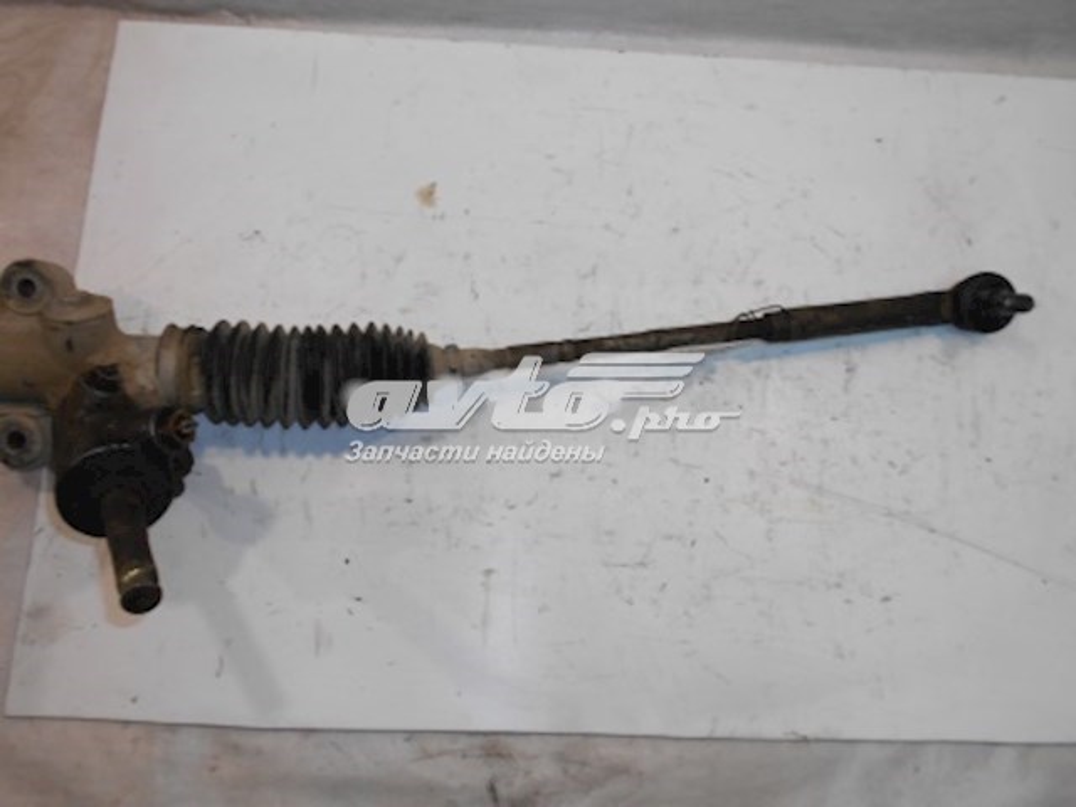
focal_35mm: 30
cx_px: 538
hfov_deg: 60.0
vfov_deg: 46.8
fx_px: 933
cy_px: 404
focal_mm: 5.1
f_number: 3.4
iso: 180
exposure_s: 1/30
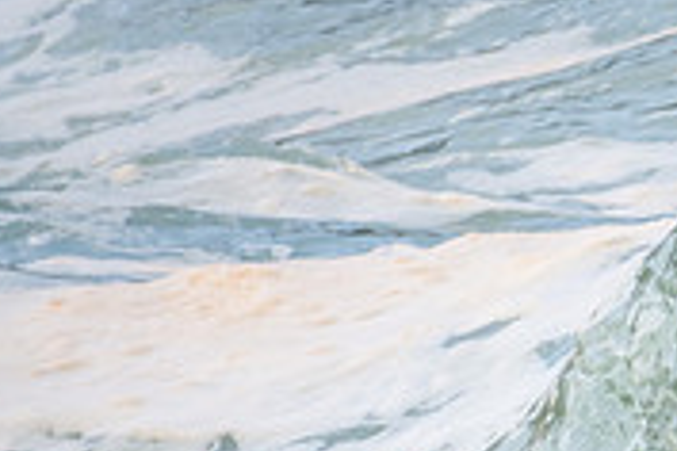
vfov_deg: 0.6
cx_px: 1079
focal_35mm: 2464
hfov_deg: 0.8
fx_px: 46333
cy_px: 667
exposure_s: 1/1000
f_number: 5.6
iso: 250
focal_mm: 500
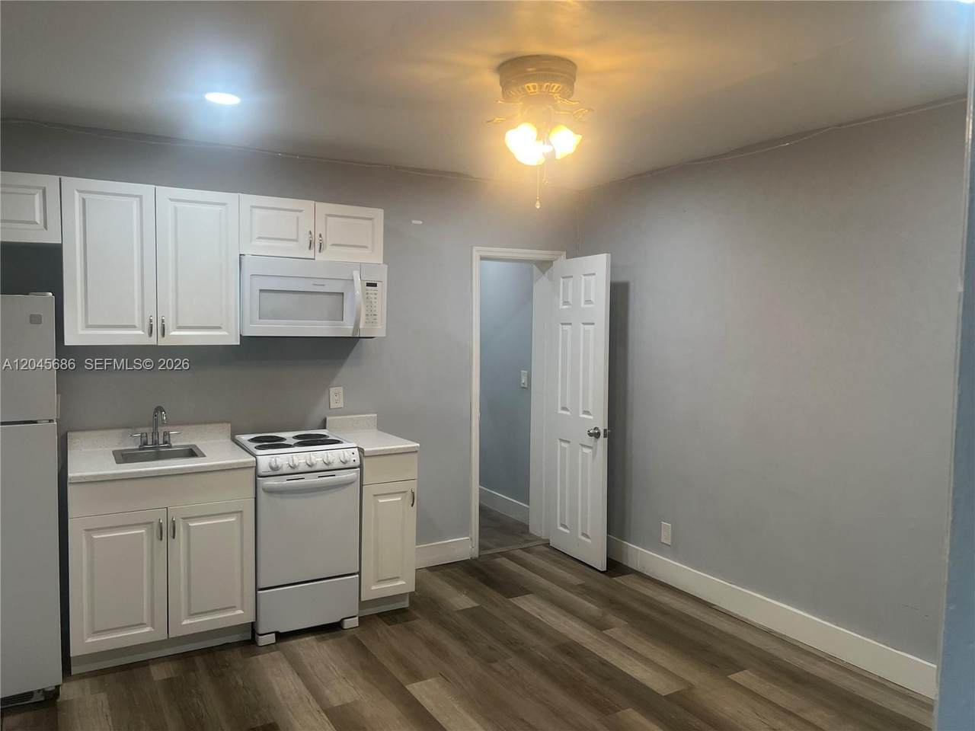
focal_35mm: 26
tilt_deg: -3.3
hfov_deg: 67.3
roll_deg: -0.8
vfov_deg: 53.1
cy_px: 366
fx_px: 732
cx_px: 488
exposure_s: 1/120
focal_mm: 5.7
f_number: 1.5
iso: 100
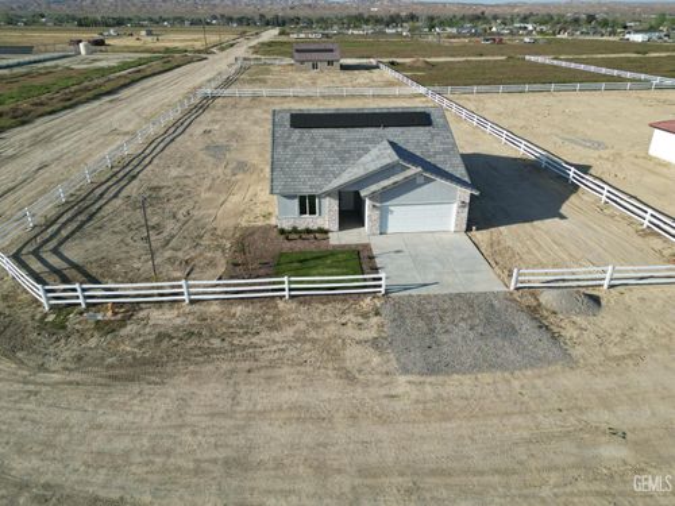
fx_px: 468
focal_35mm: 24
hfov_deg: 71.6
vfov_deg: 56.8
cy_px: 253
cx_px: 338
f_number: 1.7
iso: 100
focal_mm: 6.72
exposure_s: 1/2500
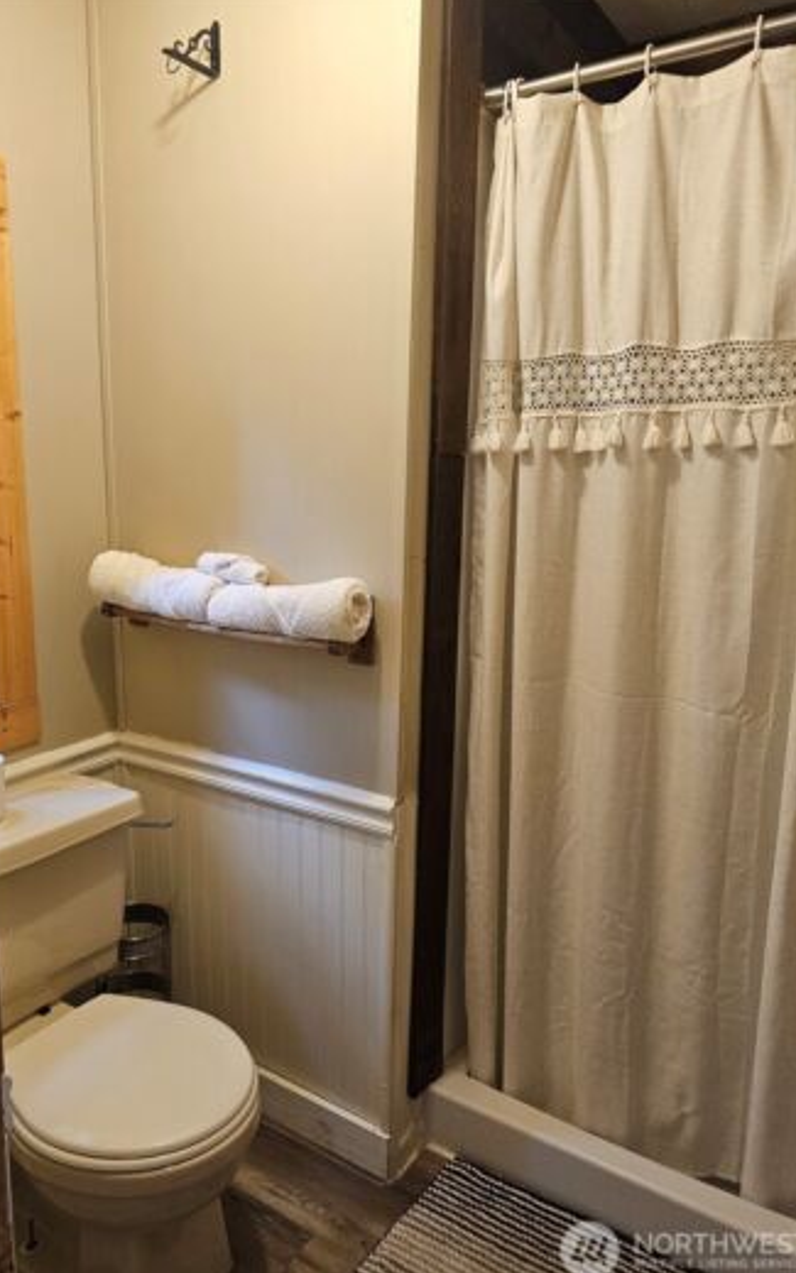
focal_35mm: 25
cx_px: 348
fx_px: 868
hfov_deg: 49.2
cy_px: 640
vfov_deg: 72.5
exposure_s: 1/120
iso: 500
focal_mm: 6.3
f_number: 1.7
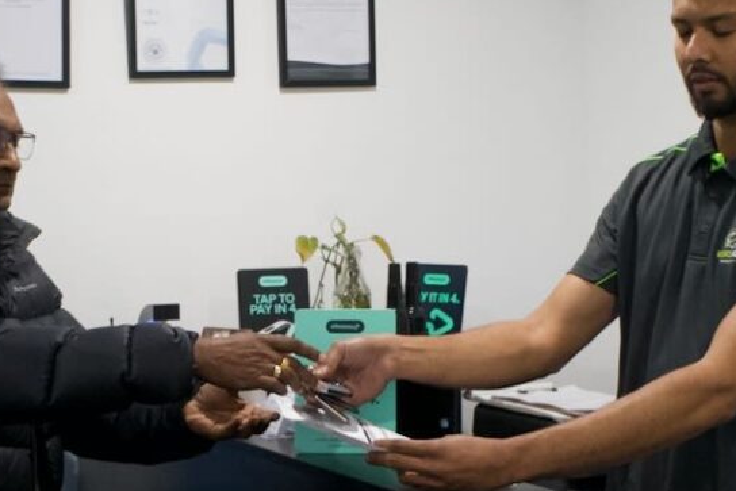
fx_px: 1615
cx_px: 329
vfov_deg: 17.3
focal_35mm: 79
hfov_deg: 25.7
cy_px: 297
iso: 6400
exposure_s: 1/200
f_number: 7.1
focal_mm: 28
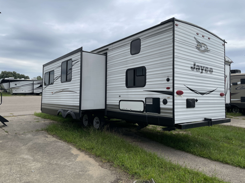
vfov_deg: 53.1
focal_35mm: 26
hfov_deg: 67.3
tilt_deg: +1.2
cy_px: 92
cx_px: 122
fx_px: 184
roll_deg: -2.0
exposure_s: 1/2747
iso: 32
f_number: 1.6
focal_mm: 4.2
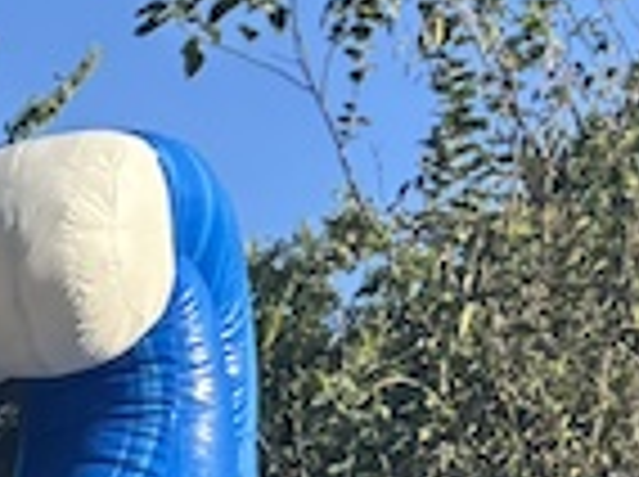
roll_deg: +0.4
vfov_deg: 7.0
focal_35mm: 188
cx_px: -1066
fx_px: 3465
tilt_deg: +3.6
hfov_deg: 9.1
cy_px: 1485
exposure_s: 1/1233
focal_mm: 5.96
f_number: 1.6
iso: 50
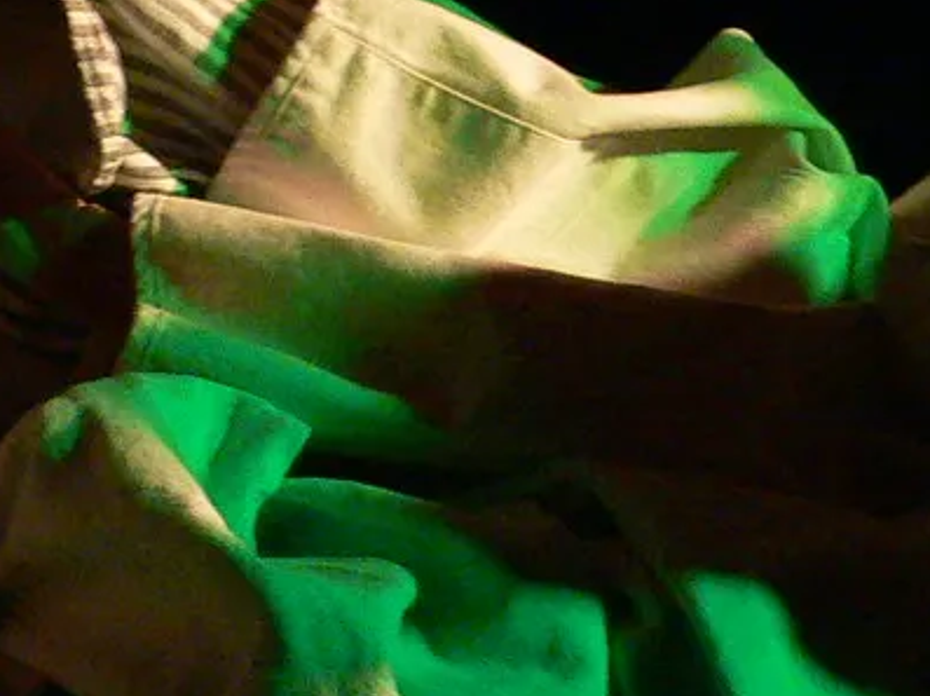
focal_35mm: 230
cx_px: 1352
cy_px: -223
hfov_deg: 8.4
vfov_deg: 6.4
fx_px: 6174
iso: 400
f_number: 3.7
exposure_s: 1/30
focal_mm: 12.7
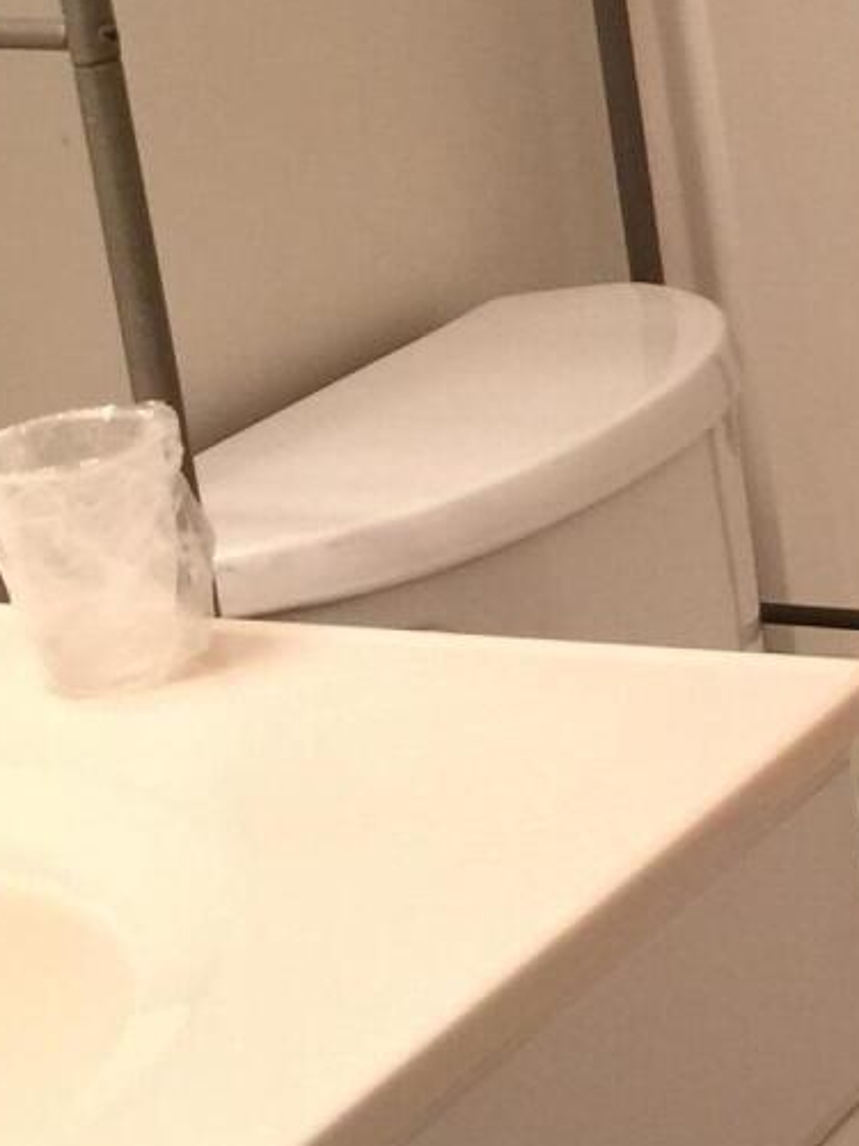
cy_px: 337
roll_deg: +4.4
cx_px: 1615
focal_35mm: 116
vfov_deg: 16.9
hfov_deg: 11.7
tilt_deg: -18.2
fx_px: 3838
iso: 50
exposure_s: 1/15
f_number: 2.2
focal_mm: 4.15
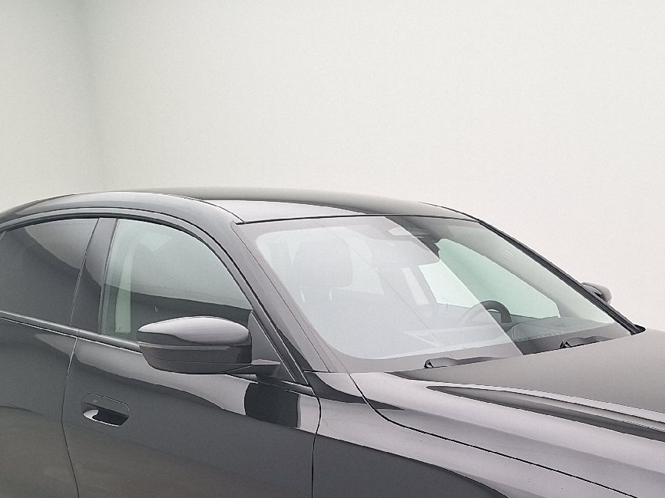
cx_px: 504
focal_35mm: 51
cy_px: 550
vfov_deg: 26.3
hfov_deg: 36.6
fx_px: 979
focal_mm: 5.54
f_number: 1.8
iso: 50
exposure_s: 1/100
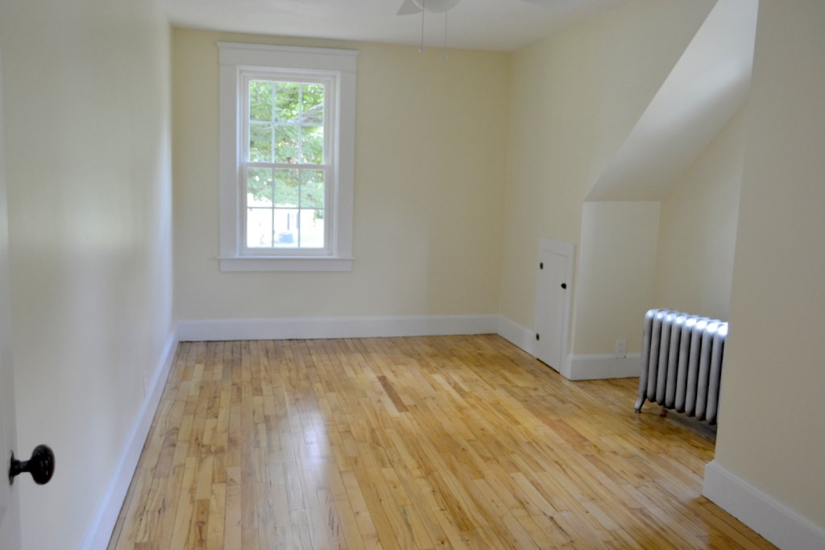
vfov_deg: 43.6
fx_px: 688
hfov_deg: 61.9
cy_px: 275
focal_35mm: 30
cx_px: 412
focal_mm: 20
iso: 800
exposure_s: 1/60
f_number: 4
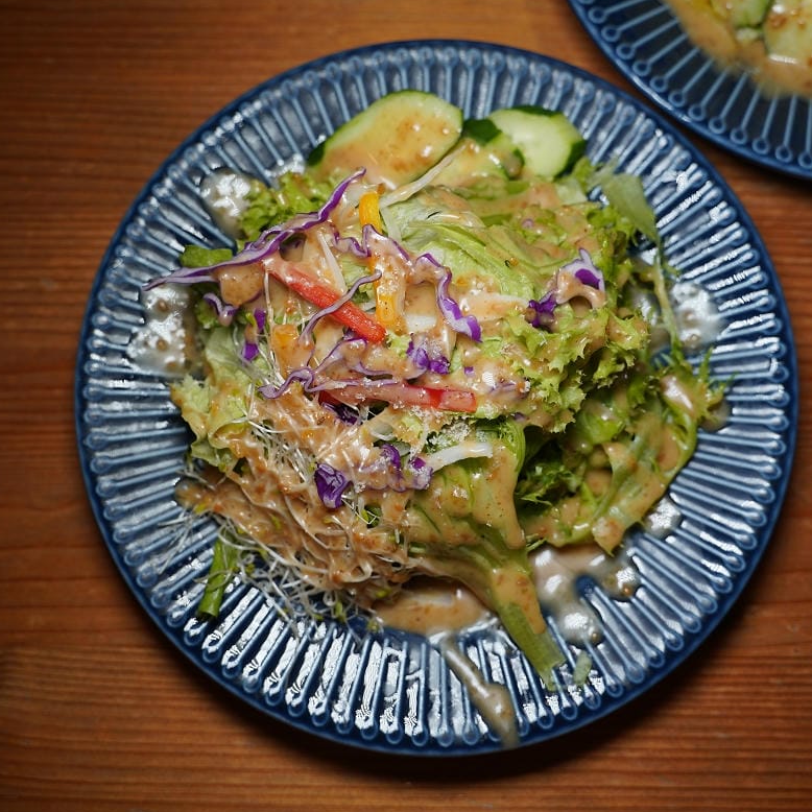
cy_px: 400
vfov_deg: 43.9
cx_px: 417
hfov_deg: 43.9
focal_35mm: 38
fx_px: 1008
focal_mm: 29
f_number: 4
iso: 160
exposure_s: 1/60
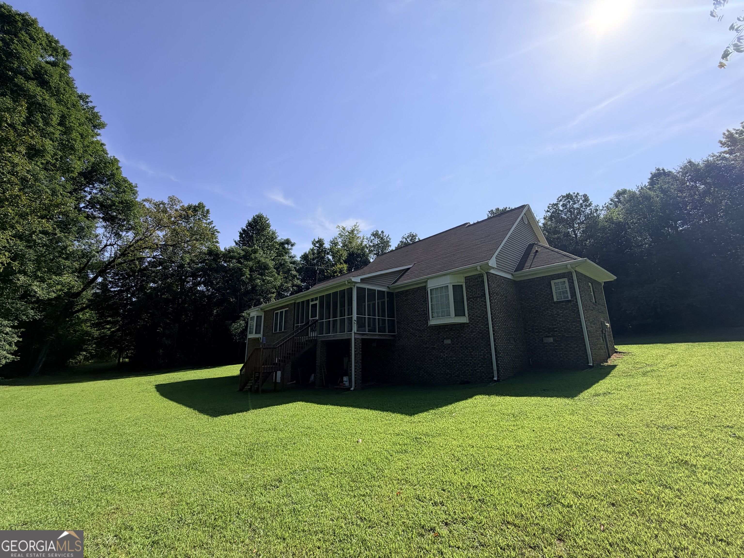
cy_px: 279
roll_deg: -2.4
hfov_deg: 102.1
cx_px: 372
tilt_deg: +16.5
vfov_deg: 85.7
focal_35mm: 14
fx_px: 301
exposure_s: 1/1050
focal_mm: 2.22
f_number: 2.2
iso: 20
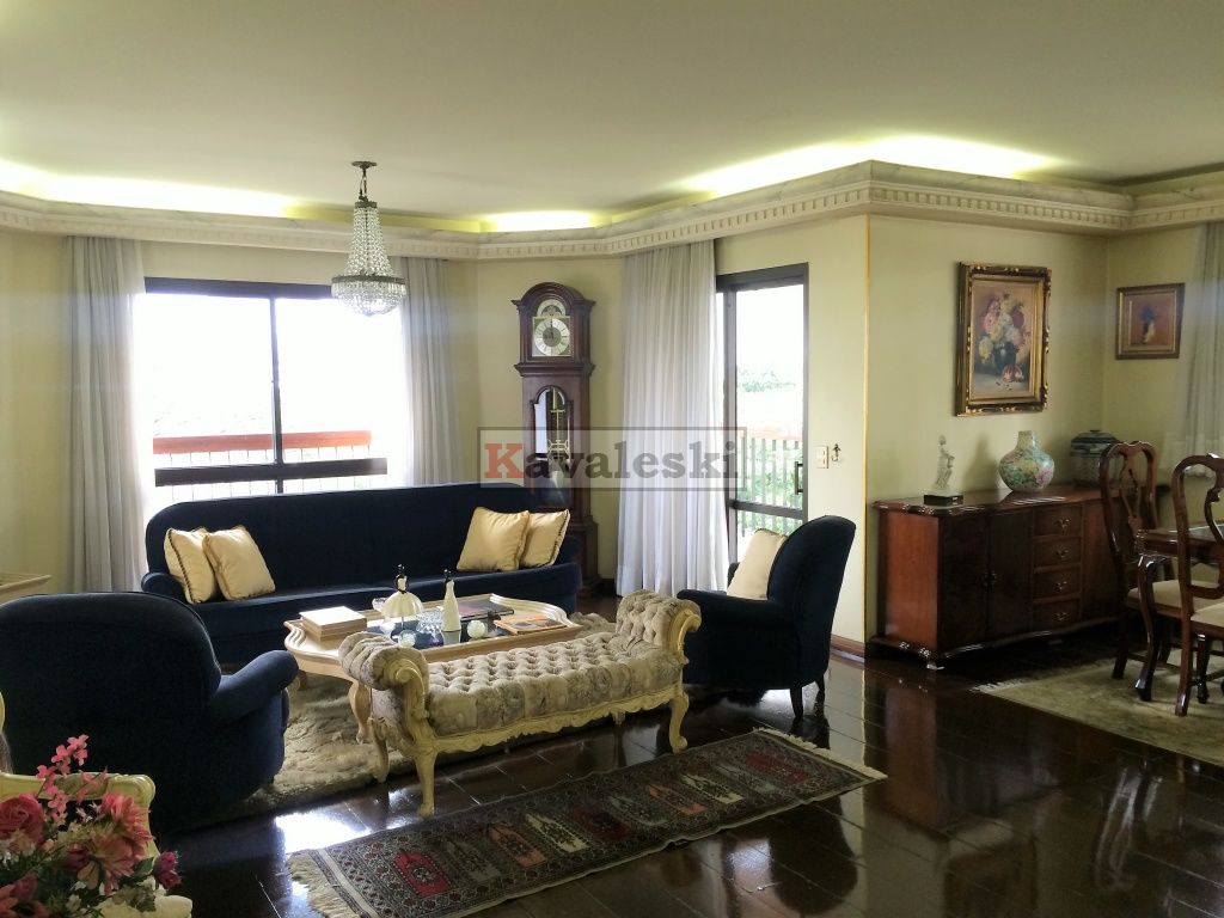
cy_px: 459
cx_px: 612
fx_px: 1025
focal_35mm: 29
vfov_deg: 48.2
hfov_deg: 61.7
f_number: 2.2
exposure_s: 1/30
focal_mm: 4.15
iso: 100
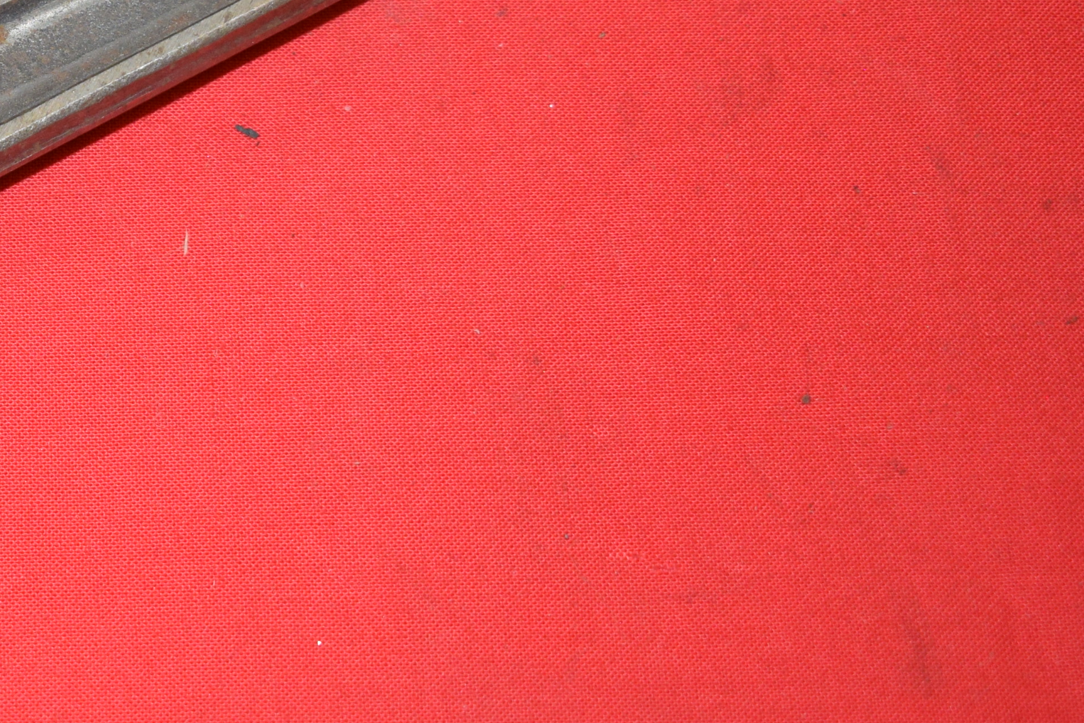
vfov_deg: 12.1
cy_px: 17
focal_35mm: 112
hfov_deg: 17.5
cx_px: -170
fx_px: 3372
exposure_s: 1/100
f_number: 5
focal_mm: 32
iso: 640
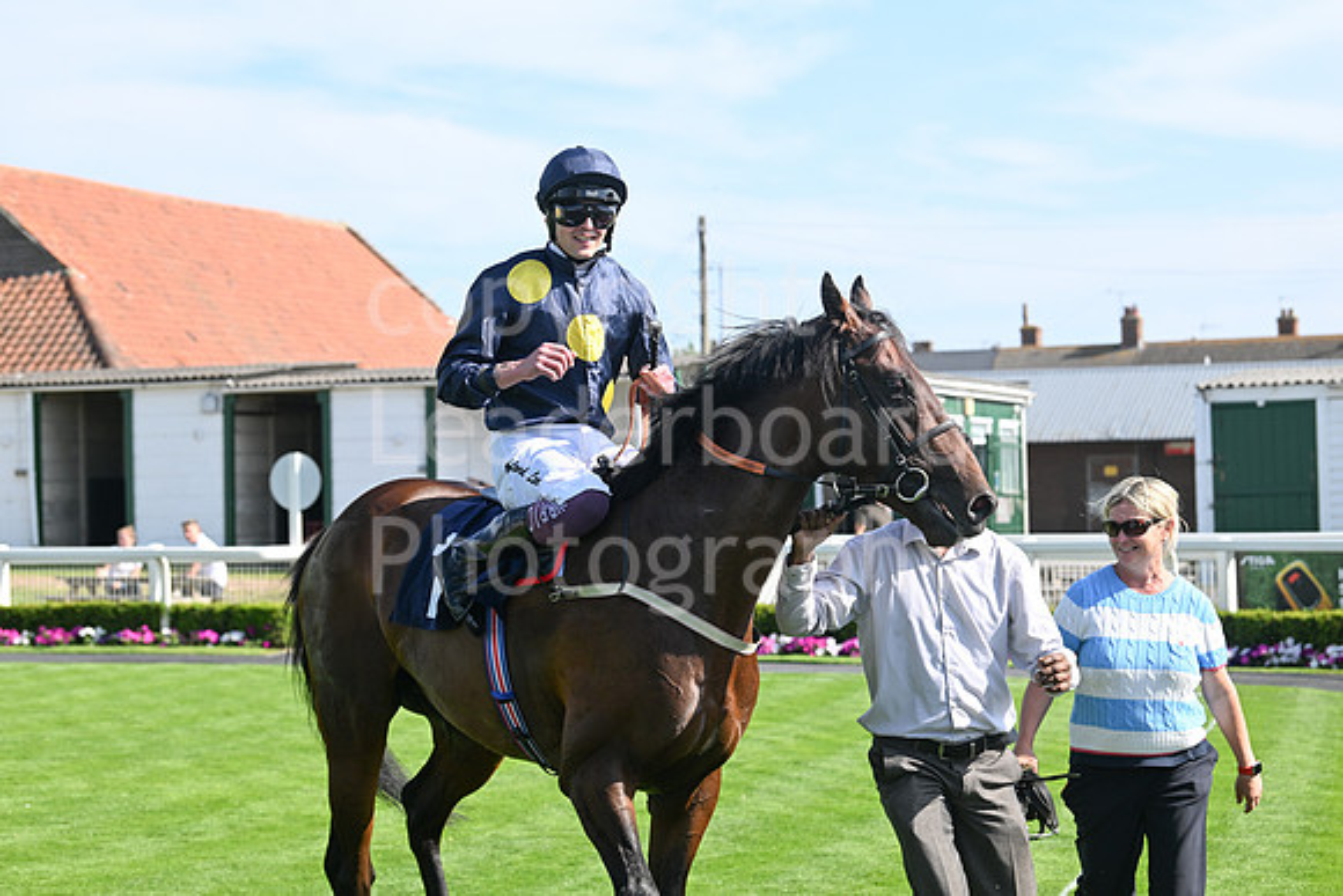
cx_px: 672
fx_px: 3209
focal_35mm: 86
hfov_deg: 23.6
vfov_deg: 15.9
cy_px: 448
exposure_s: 1/1250
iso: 400
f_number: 5.6
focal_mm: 86
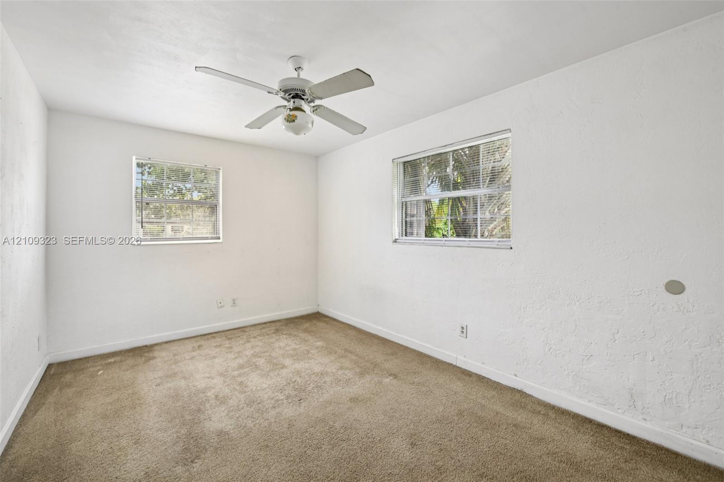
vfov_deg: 81.2
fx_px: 281
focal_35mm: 14
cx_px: 362
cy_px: 241
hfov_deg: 104.3
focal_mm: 14
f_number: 8
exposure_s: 1/30
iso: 400
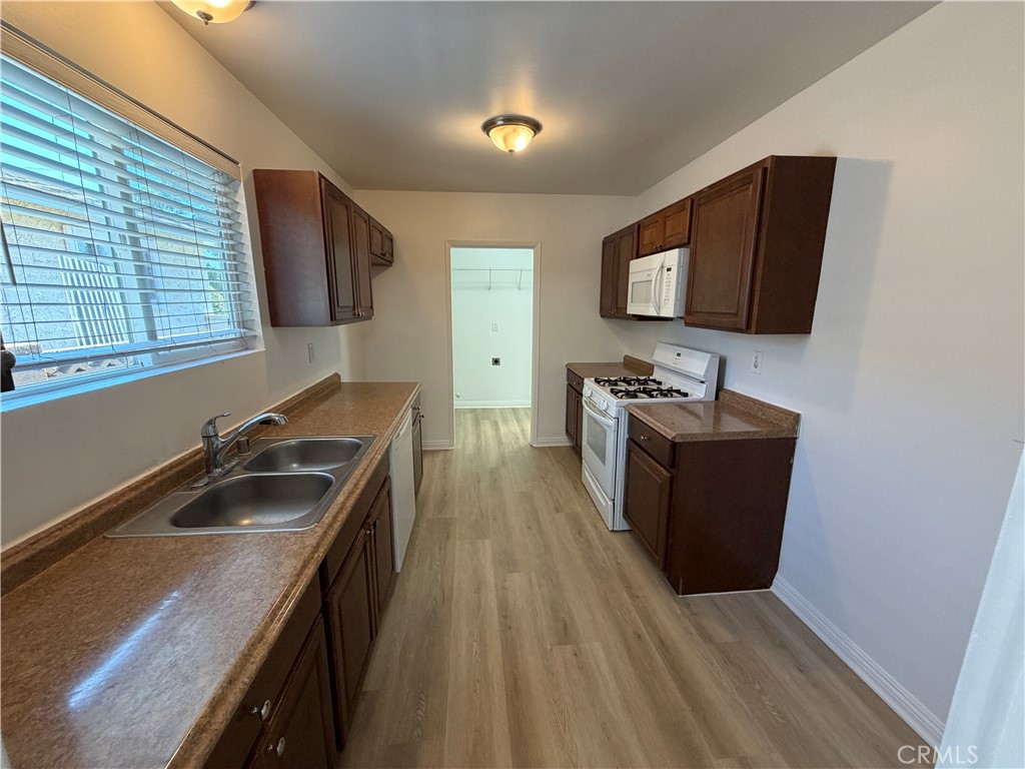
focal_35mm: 14
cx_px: 512
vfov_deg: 85.7
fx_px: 415
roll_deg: +0.6
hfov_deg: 102.1
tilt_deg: -11.6
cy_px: 384
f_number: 2.2
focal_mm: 2.22
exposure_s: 1/60
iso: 250
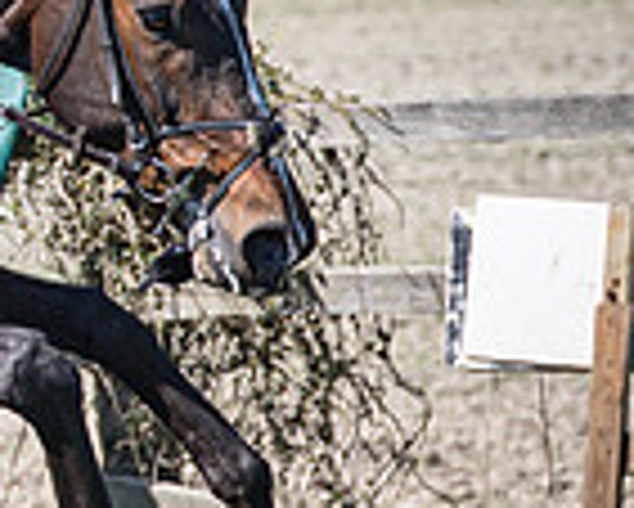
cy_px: 118
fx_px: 9069
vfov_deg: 3.2
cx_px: -509
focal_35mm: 483
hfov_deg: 4.0
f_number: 2.8
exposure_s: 1/2000
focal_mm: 70
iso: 72
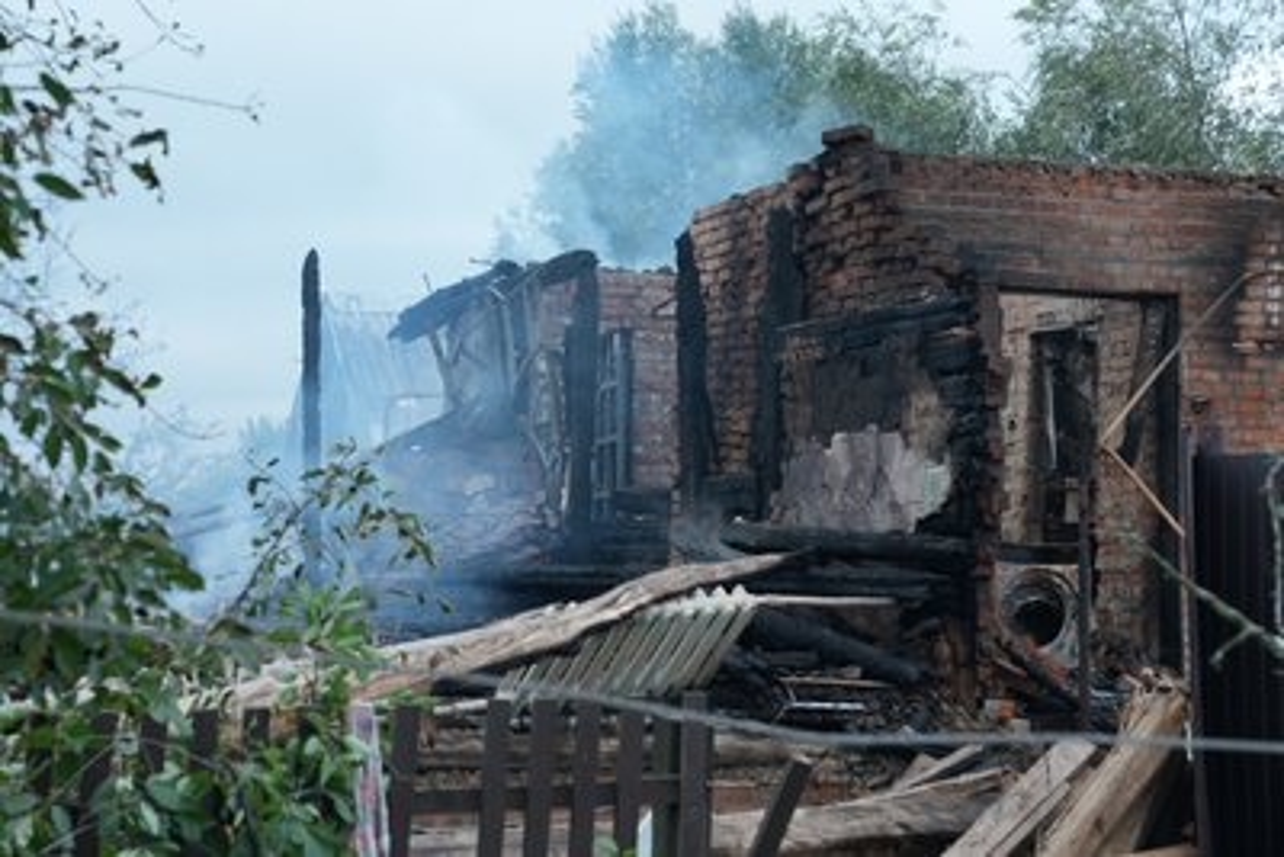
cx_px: 642
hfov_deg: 28.8
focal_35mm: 70
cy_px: 428
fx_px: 2497
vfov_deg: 19.5
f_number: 6.3
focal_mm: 70
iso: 400
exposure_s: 1/50
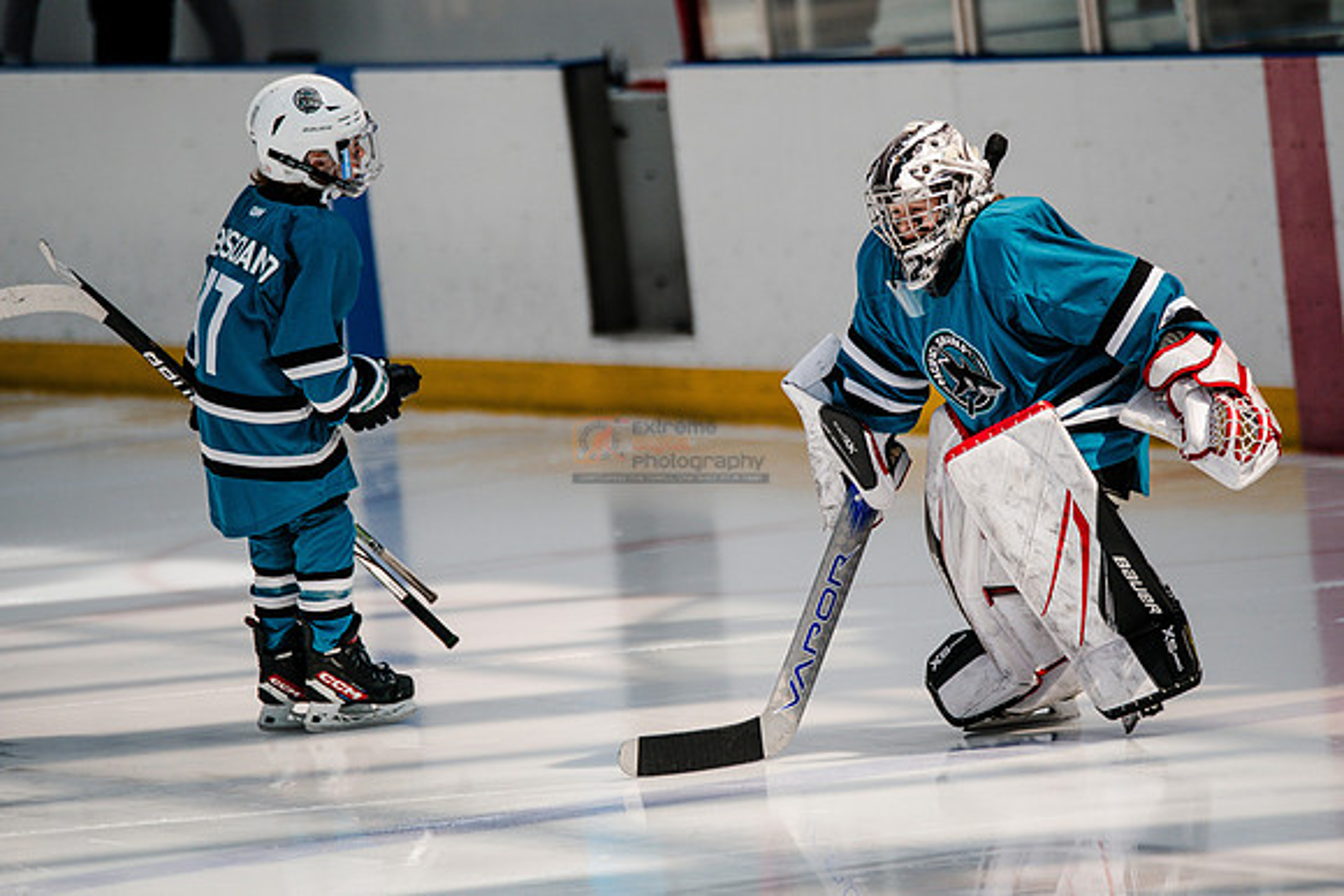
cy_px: 489
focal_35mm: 335
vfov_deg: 4.1
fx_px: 12495
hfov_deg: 6.2
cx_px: 743
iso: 320
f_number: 3.2
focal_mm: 274
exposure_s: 1/2000
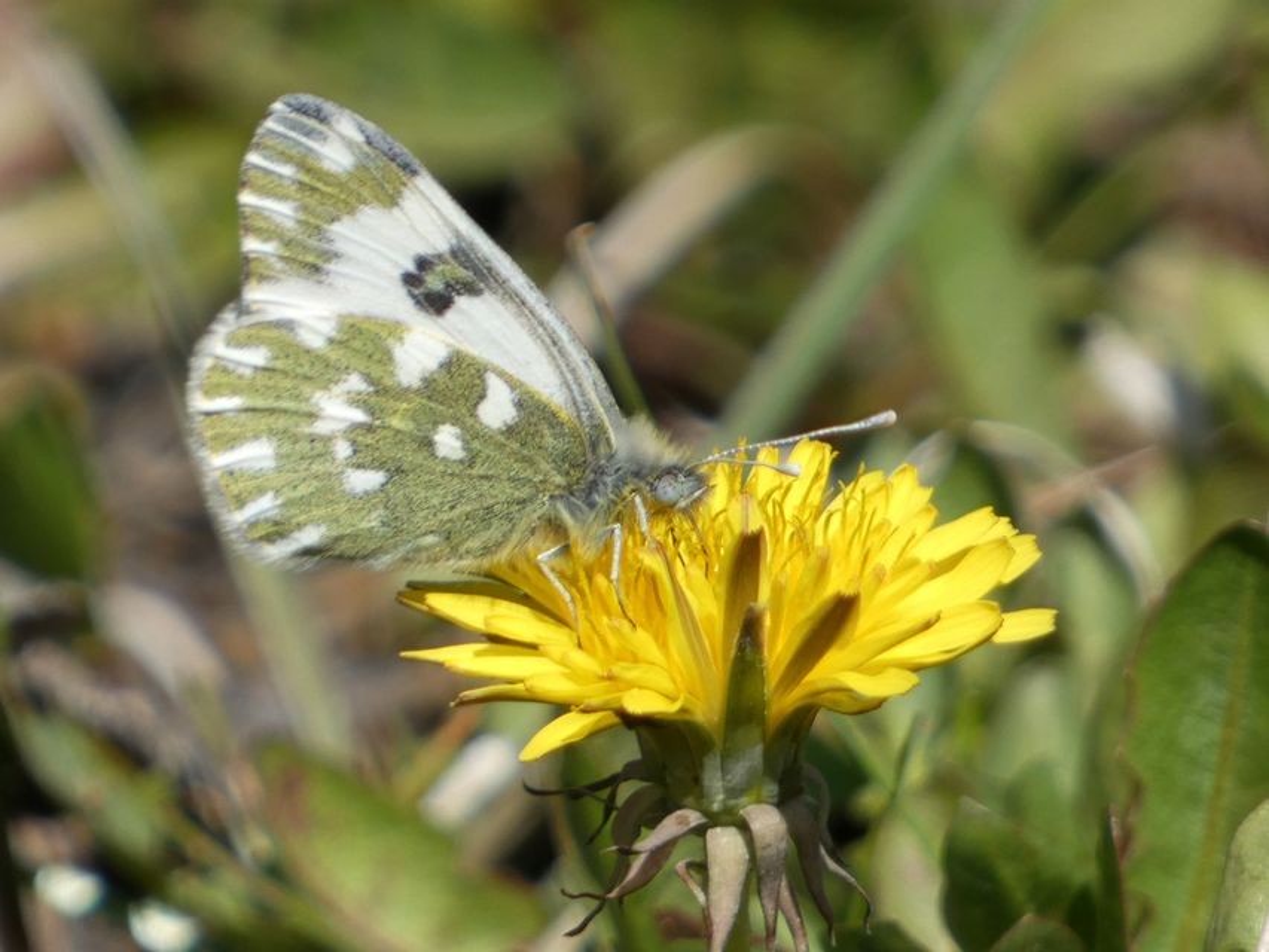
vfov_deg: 1.3
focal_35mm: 1132
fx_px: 41504
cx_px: 634
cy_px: 476
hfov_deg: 1.8
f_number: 5.7
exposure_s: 1/250
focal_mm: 202.9
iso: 80
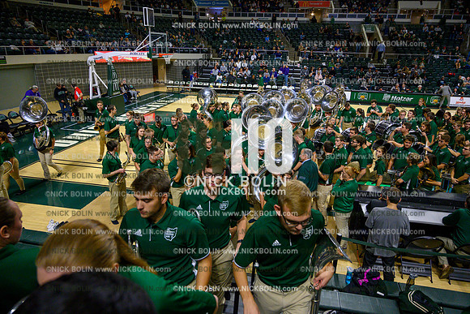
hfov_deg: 73.7
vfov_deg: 53.2
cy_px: 157
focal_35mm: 24
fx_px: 313
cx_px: 235
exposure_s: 1/800
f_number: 4.5
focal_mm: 24
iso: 3200
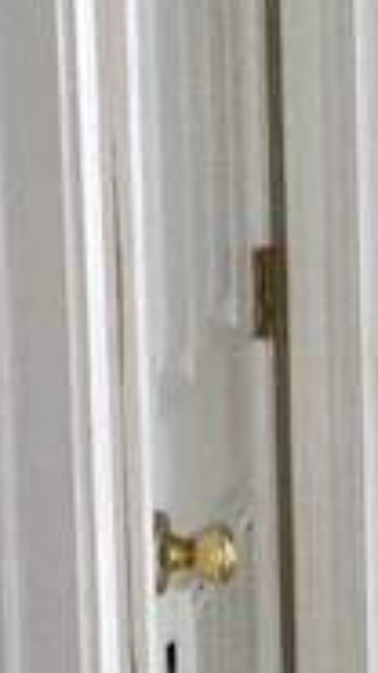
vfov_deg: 12.3
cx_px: 669
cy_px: 386
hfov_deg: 6.8
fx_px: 3120
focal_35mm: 175
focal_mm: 4.15
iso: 200
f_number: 2.2
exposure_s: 1/24
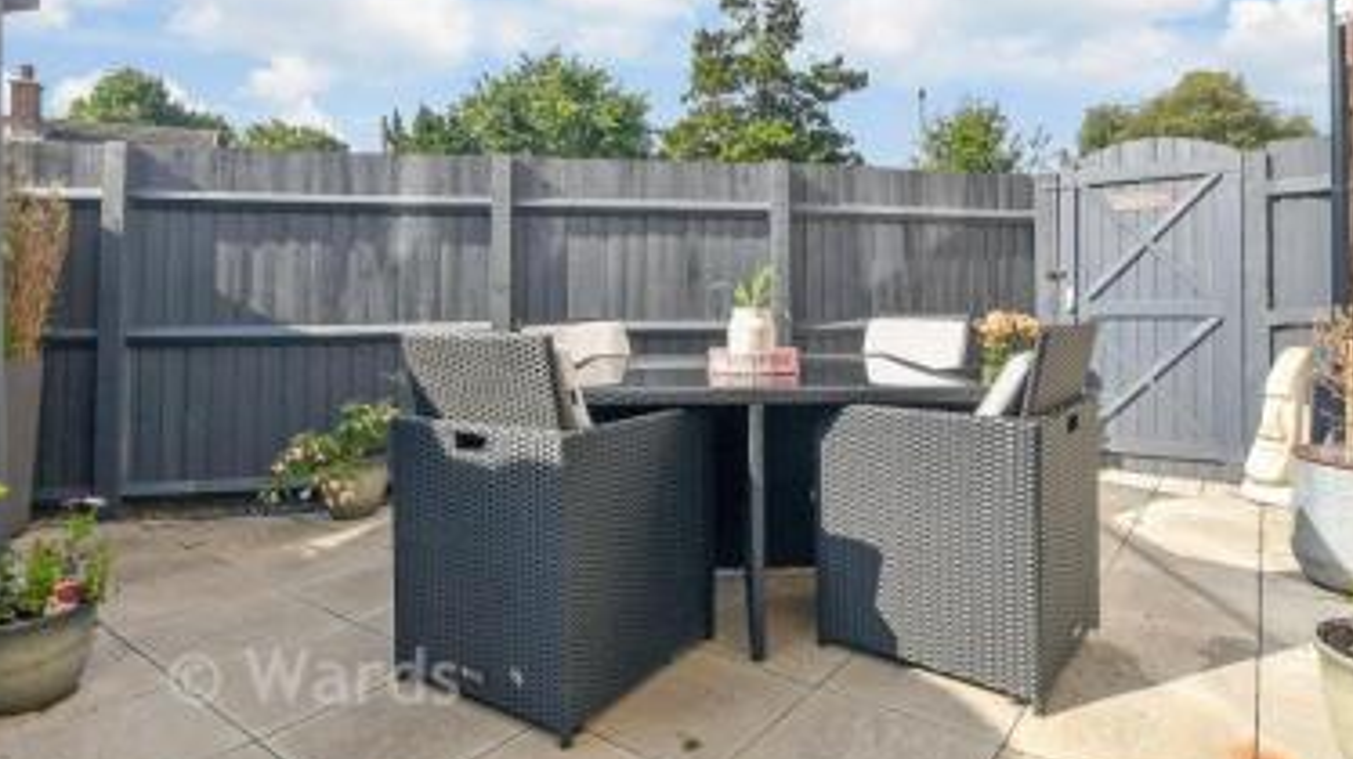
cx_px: 727
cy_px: 284
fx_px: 717
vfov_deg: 55.2
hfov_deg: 86.5
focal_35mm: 20
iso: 160
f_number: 8
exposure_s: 1/250
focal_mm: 10
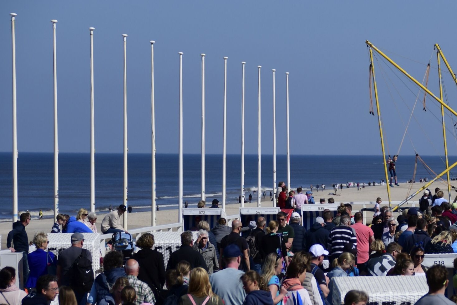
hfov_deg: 7.7
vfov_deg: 5.1
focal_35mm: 268
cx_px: 364
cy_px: 186
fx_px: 3403
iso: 400
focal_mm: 102
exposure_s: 1/5000
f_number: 5.6
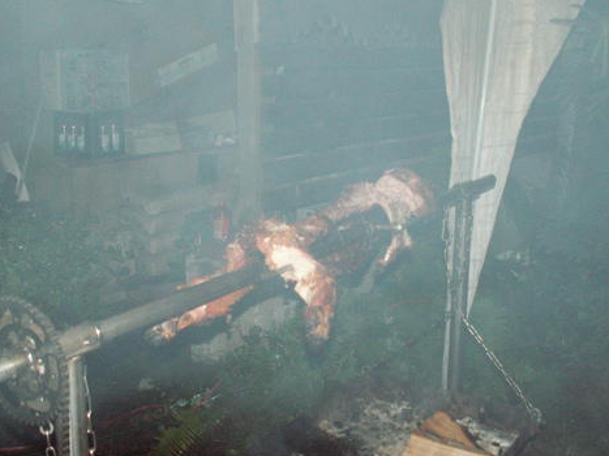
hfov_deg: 39.6
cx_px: 275
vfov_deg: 30.2
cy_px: 262
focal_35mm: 48
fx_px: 844
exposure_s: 1/40
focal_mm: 5.86
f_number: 2.8
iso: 160
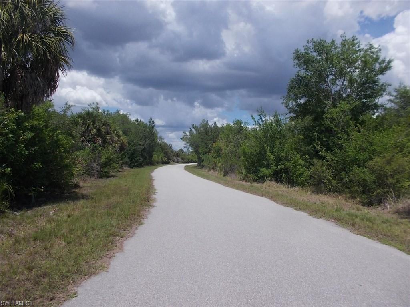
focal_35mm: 29
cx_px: 205
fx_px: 343
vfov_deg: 48.2
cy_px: 154
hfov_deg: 61.7
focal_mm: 4.1
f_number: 3.3
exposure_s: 1/1499
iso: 80
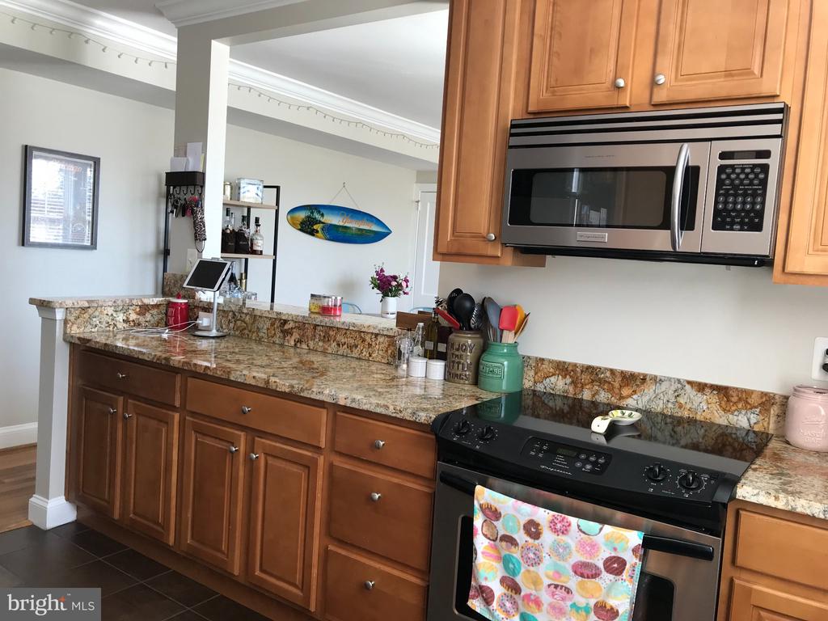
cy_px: 310
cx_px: 414
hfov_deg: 63.4
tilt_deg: -4.4
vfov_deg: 49.7
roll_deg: -3.7
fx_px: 670
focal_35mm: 28
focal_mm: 3.99
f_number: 1.8
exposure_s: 1/60
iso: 25
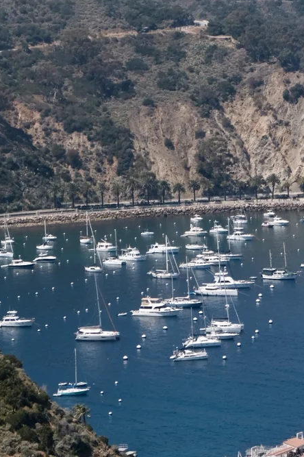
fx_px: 2561
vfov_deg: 10.2
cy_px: 251
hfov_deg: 6.8
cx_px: 357
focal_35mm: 202
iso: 200
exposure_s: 1/2000
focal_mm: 55
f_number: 4
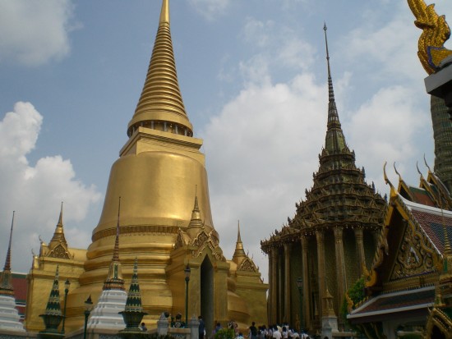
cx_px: 226
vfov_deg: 37.7
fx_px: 496
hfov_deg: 49.0
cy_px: 170
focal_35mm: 38
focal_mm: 6.3
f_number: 4.4
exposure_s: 1/1000
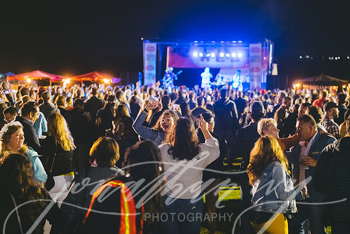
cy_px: 117
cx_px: 174
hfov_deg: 32.2
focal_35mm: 62
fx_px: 606
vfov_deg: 21.8
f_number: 2.8
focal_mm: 62
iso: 2000
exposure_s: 1/125
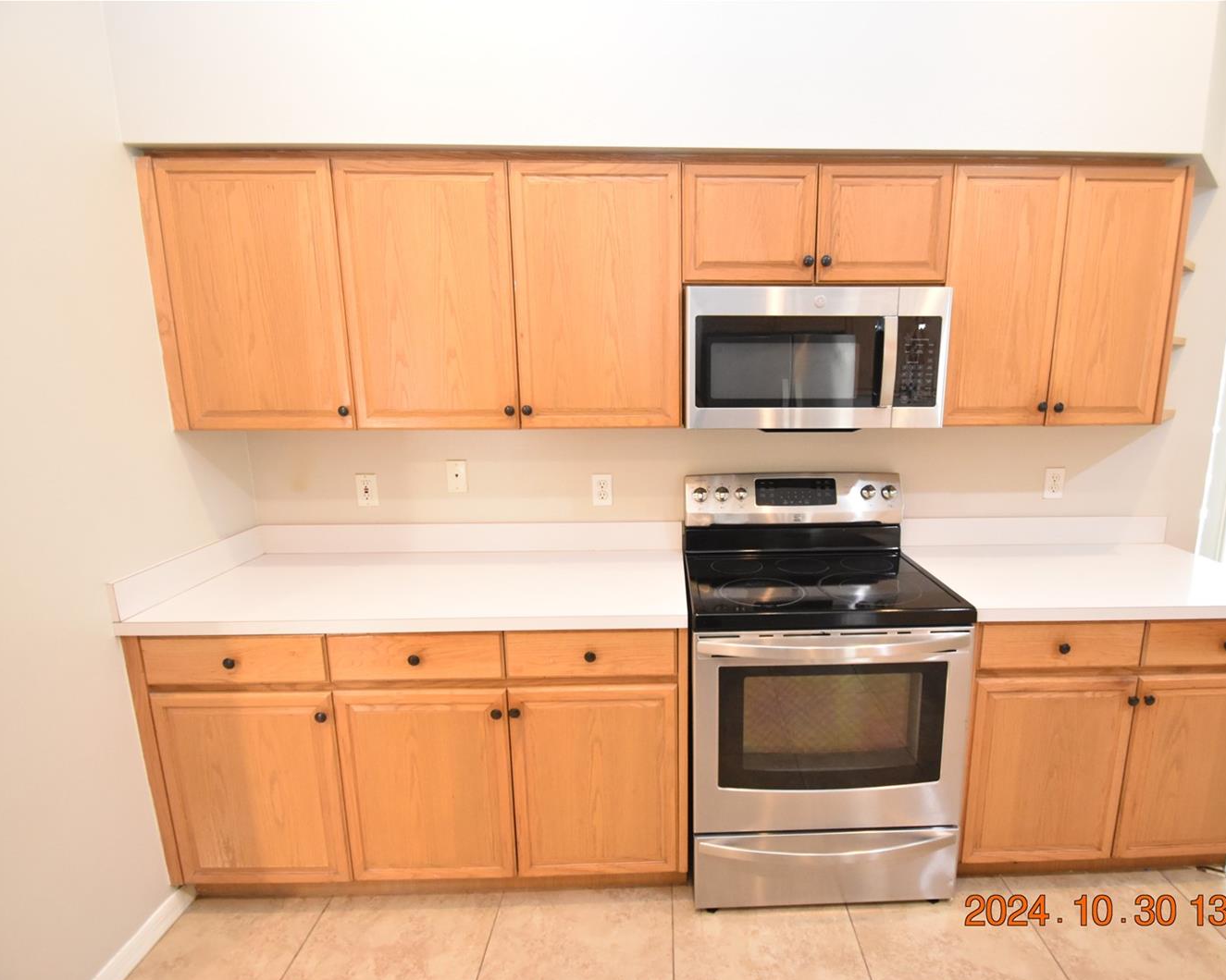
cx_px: 692
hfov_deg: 89.2
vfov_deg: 77.0
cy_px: 492
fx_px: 617
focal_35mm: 17
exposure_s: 1/60
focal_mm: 10
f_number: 3.5
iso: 2800
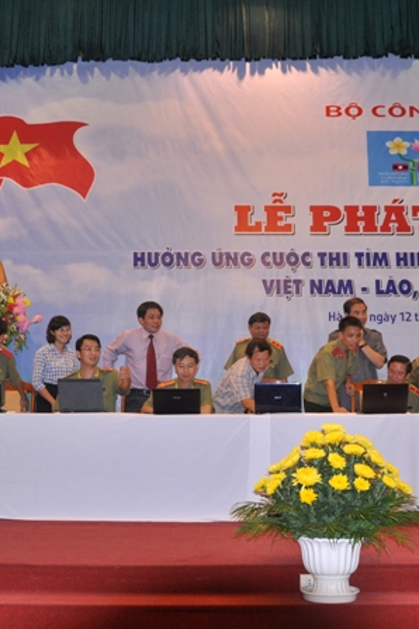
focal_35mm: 48
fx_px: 834
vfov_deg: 41.3
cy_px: 315
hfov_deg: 28.2
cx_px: 215
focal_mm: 21
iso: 320
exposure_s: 1/60
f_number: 3.8
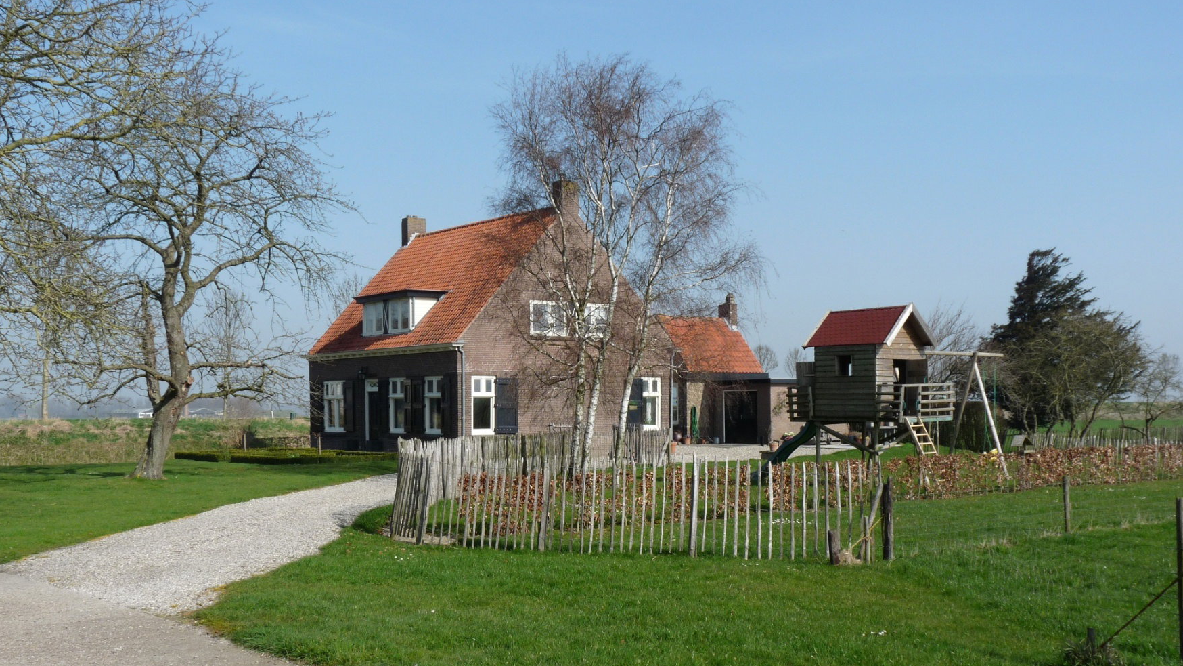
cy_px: 383
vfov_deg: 28.3
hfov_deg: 48.4
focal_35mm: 42
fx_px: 1317
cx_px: 588
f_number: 5.6
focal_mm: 6.8
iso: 100
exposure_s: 1/500
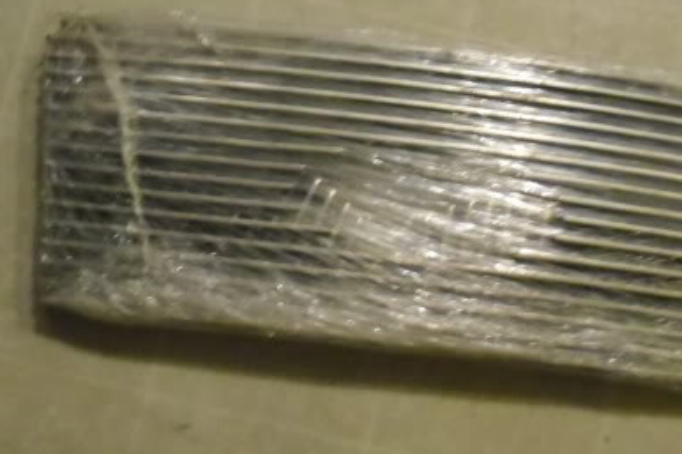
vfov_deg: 16.6
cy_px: 256
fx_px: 1553
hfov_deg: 24.7
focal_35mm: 82
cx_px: 428
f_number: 3.9
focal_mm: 6.9
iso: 800
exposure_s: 1/13
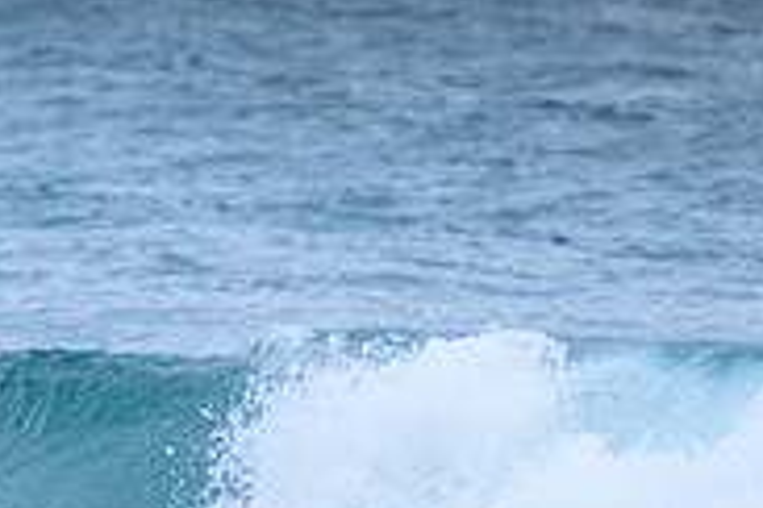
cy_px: 467
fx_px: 36960
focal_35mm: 1744
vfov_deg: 0.8
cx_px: -414
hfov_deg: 1.2
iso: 640
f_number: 5.6
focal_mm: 400
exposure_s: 1/2000
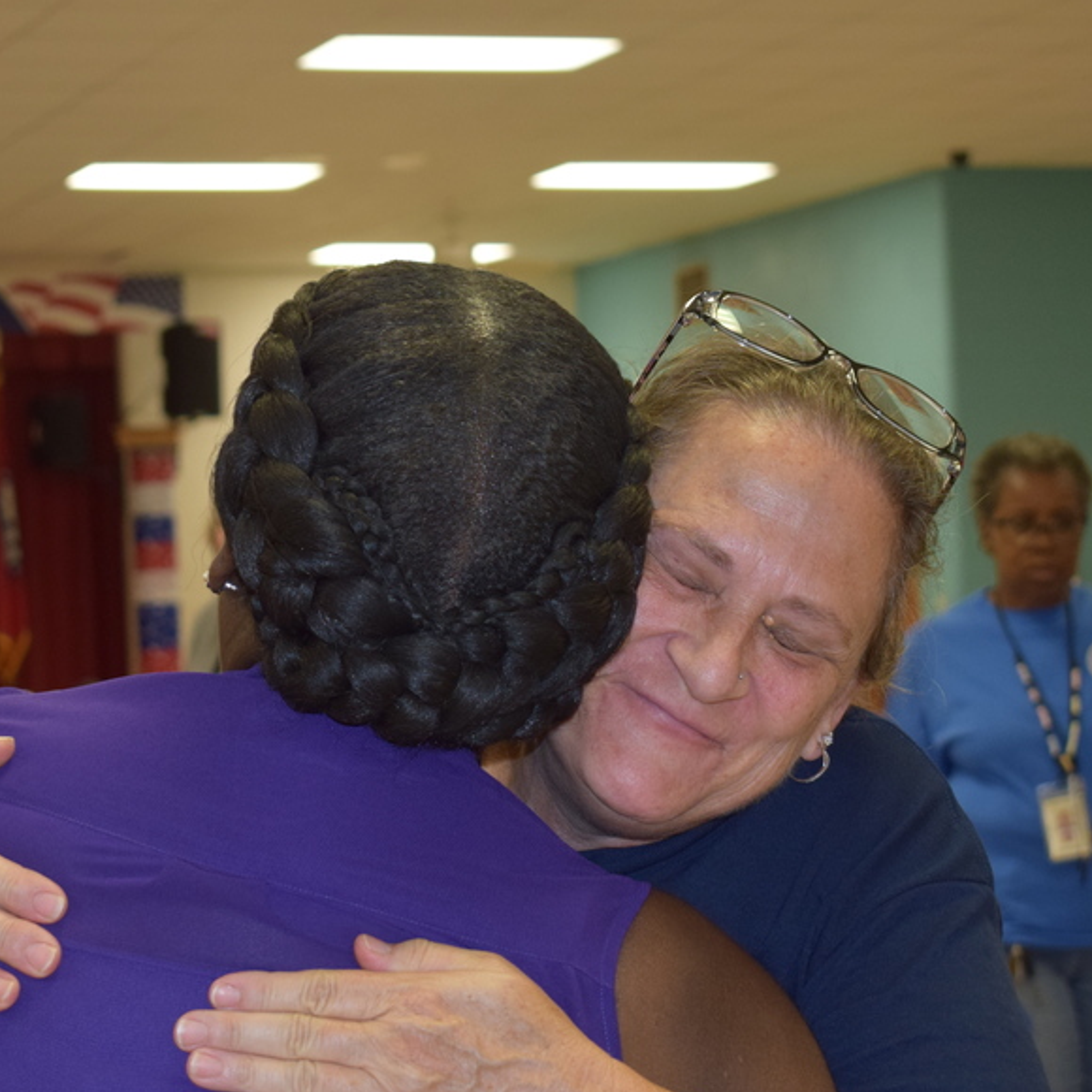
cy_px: 626
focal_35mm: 90
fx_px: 3212
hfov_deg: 19.2
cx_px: 377
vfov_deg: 19.3
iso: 800
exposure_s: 1/60
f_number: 5
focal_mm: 40
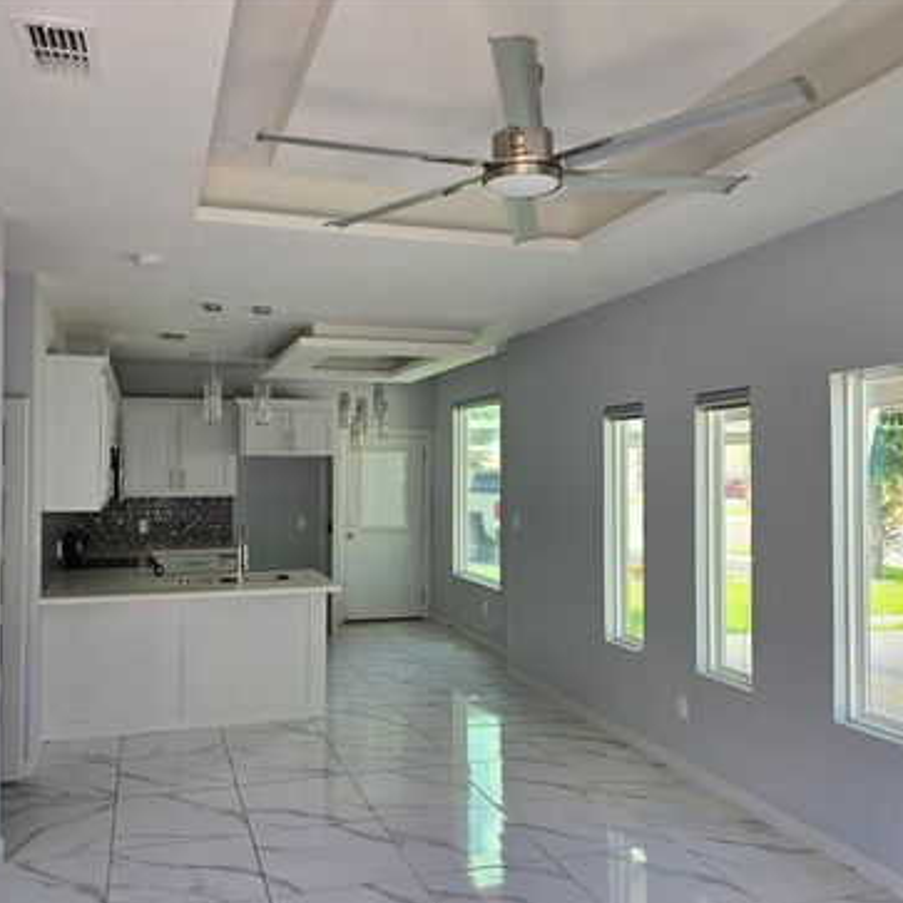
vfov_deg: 57.3
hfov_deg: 57.1
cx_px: 393
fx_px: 826
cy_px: 454
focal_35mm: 28
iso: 25
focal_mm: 6.3
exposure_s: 1/120
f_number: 1.7
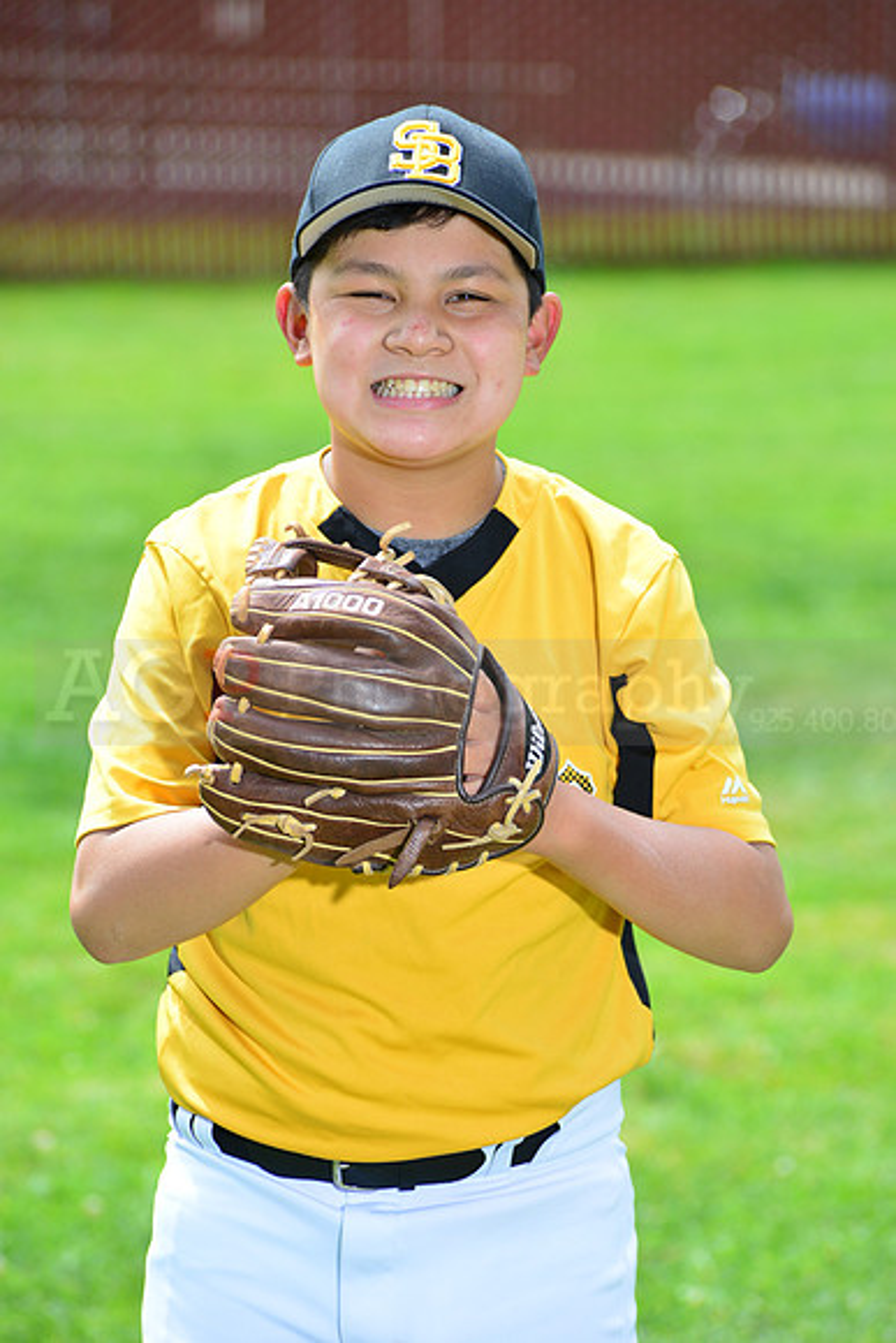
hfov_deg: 8.1
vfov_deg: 12.1
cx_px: 448
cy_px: 672
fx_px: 6342
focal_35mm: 170
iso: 200
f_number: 8
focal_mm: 170
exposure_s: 1/200
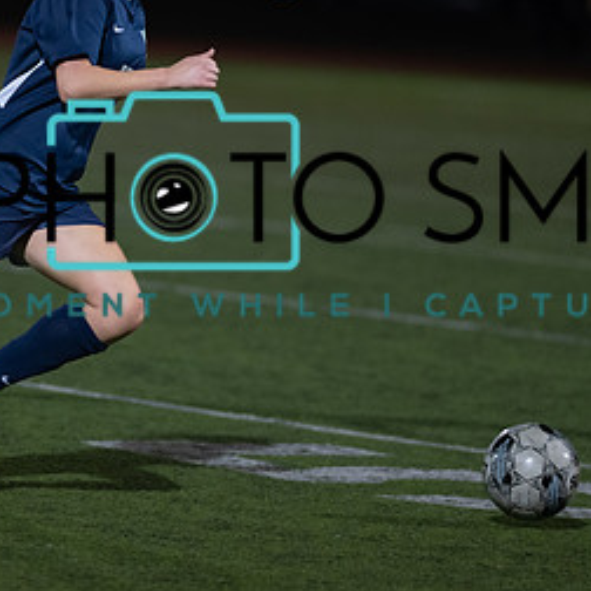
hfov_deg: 4.5
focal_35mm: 391
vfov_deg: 4.5
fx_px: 7553
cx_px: 101
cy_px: 203
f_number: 2.8
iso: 5000
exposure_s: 1/1000
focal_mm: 200
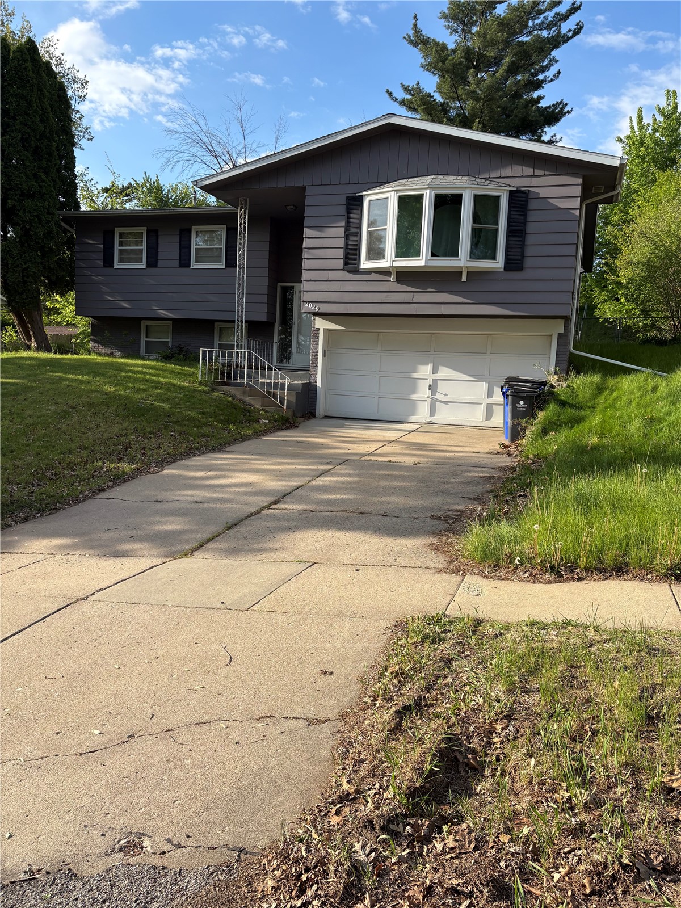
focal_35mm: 26
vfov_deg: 67.3
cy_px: 454
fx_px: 682
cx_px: 340
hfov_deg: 53.1
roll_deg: -2.3
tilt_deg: -4.2
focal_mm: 5.96
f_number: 1.6
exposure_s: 1/1484
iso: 50
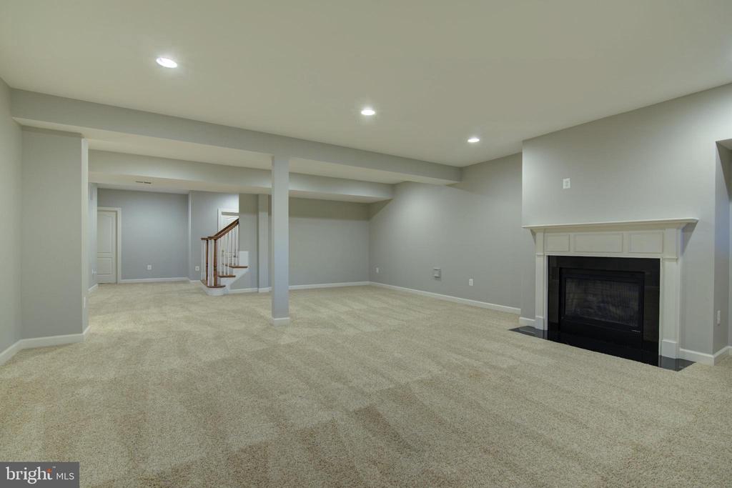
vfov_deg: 73.8
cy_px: 244
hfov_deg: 96.7
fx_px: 325
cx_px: 366
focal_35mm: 16
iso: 200
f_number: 7.1
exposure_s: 1/5
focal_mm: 16
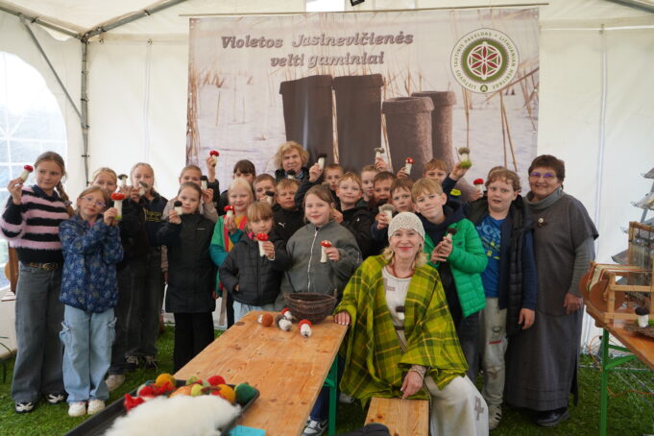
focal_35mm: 30
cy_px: 218
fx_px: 545
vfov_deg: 43.6
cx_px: 327
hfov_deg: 61.9
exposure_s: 1/160
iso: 320
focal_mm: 30
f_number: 4
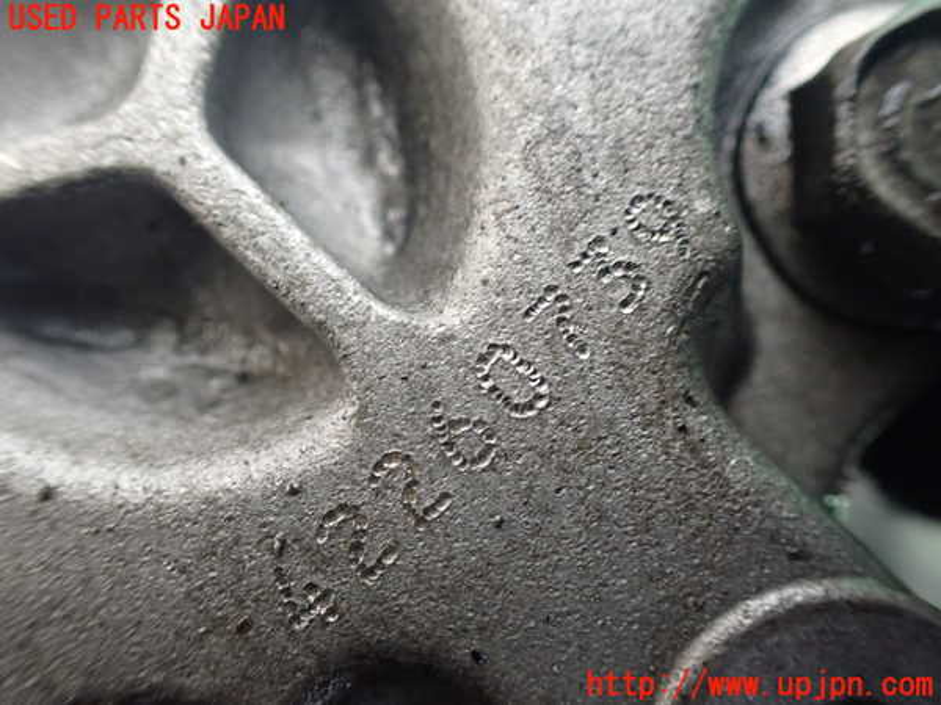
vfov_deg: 46.8
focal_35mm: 30
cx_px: 470
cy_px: 352
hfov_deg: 60.0
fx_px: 816
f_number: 2.3
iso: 800
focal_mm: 5.4
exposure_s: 1/50
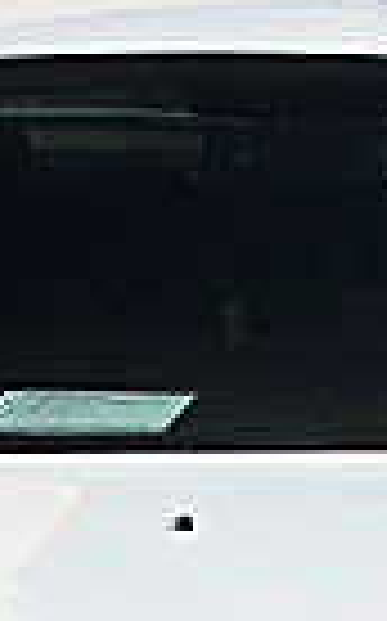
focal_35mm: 177
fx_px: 2993
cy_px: 963
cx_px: 414
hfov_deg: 7.4
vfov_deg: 11.3
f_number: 7.9
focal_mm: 6.3
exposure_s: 1/125
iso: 50
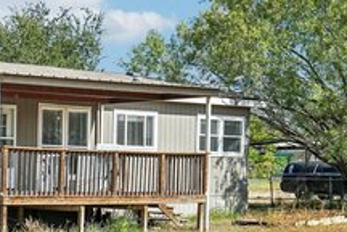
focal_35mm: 92
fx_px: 887
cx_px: -80
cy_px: 191
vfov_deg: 14.8
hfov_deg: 20.6
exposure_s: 1/250
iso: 200
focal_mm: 31
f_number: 8
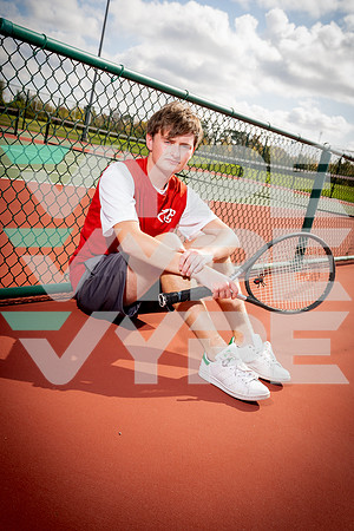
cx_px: 177
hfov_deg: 37.9
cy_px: 266
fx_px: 516
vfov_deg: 54.4
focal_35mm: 35
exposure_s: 1/250
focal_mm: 35
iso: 100
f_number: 7.1
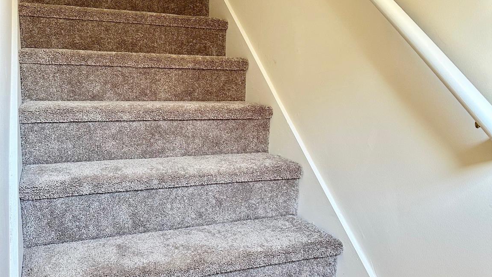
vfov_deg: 33.7
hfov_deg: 56.6
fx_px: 457
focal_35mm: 35
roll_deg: -0.7
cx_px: 246
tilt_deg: -8.2
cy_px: 143
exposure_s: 1/74
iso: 250
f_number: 1.78
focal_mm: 6.86
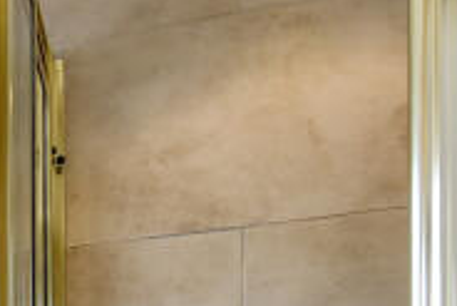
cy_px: 587
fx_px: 991
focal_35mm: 78
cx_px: -268
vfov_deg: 14.8
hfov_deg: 21.1
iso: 320
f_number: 10
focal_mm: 14
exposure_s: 1/30
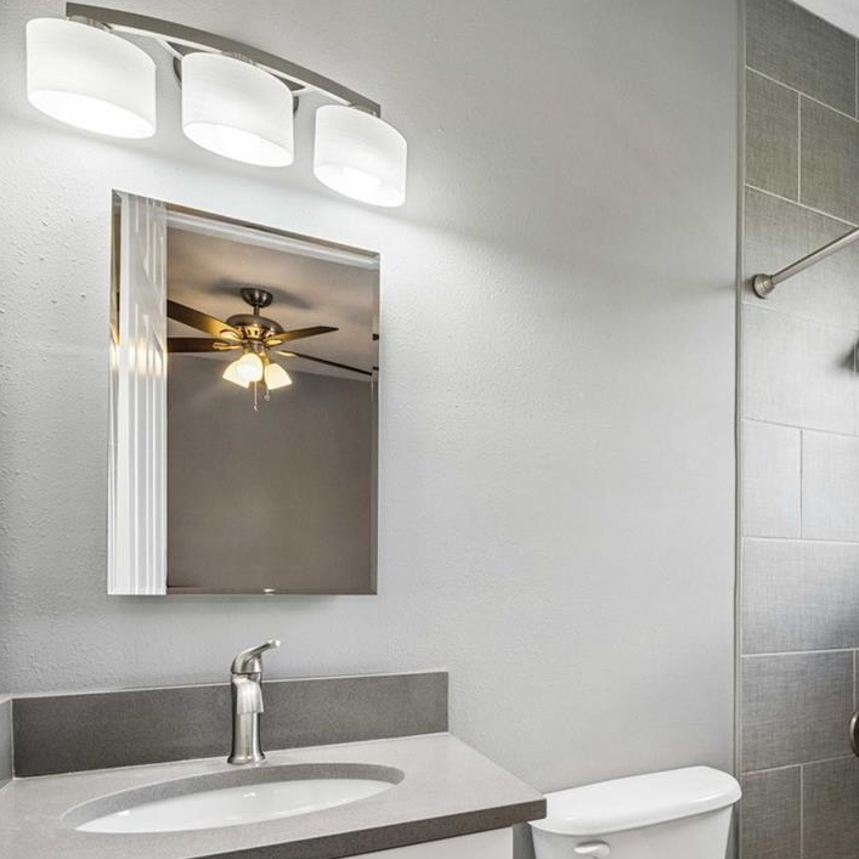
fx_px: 702
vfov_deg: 61.0
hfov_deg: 58.1
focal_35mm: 25
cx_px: 689
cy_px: 592
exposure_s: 1/125
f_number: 8
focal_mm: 13
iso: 800
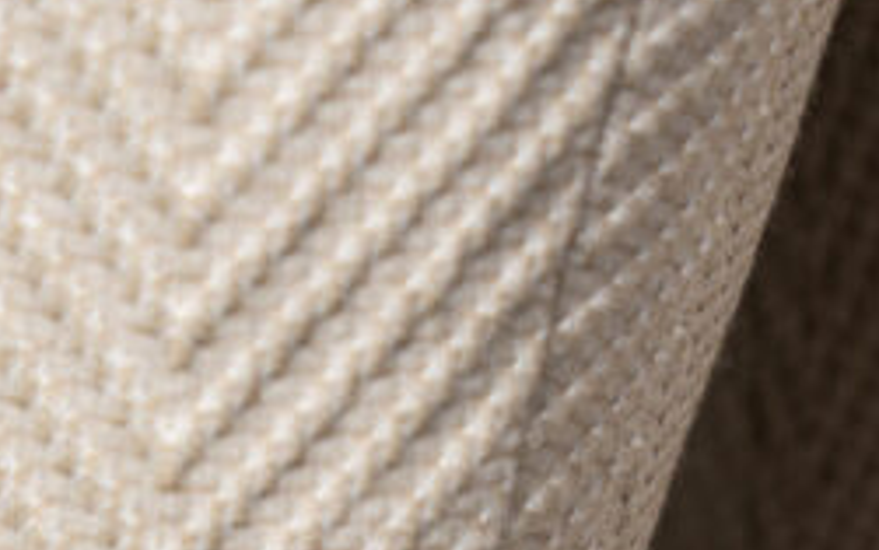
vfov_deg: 3.2
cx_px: 147
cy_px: 1787
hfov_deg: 5.3
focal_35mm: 397
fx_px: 9513
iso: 100
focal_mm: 62
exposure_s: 1/100
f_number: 3.2
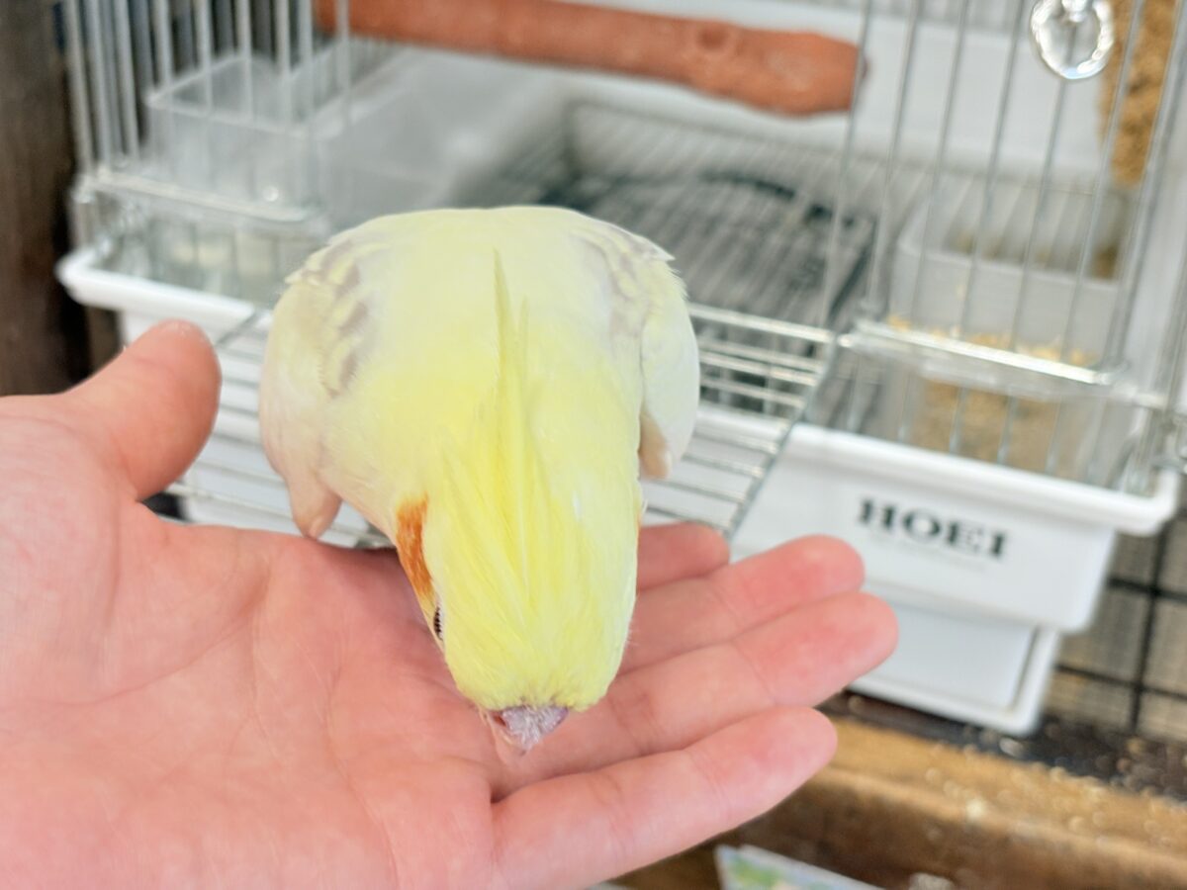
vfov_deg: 28.0
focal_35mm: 52
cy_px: 445
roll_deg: -2.6
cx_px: 594
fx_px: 1783
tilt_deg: -29.3
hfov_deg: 36.8
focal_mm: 5.96
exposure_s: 1/50
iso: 50
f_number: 1.6
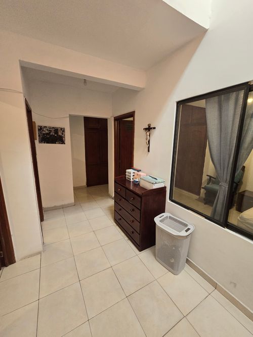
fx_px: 127
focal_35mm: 13
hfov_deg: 89.9
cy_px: 168
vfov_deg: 106.2
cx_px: 126
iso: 320
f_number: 2.2
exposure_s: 1/100
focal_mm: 2.2
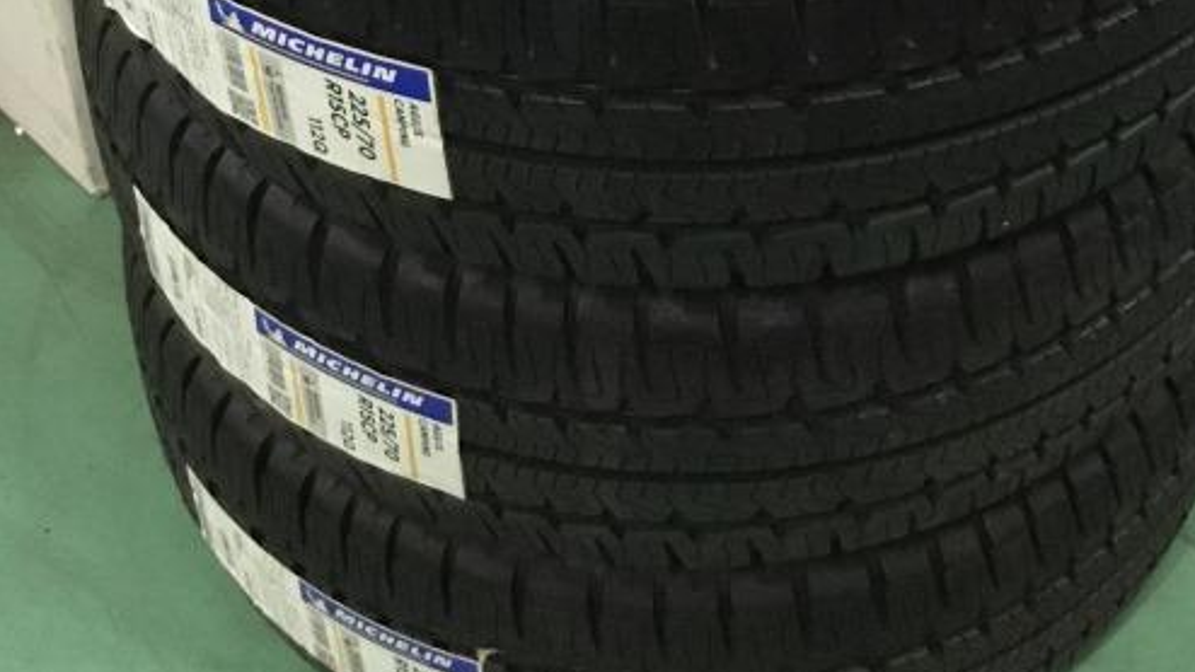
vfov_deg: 15.4
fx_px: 2218
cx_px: 731
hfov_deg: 30.1
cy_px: -433
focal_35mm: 70
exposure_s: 1/30
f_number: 2.4
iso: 250
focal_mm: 3.3
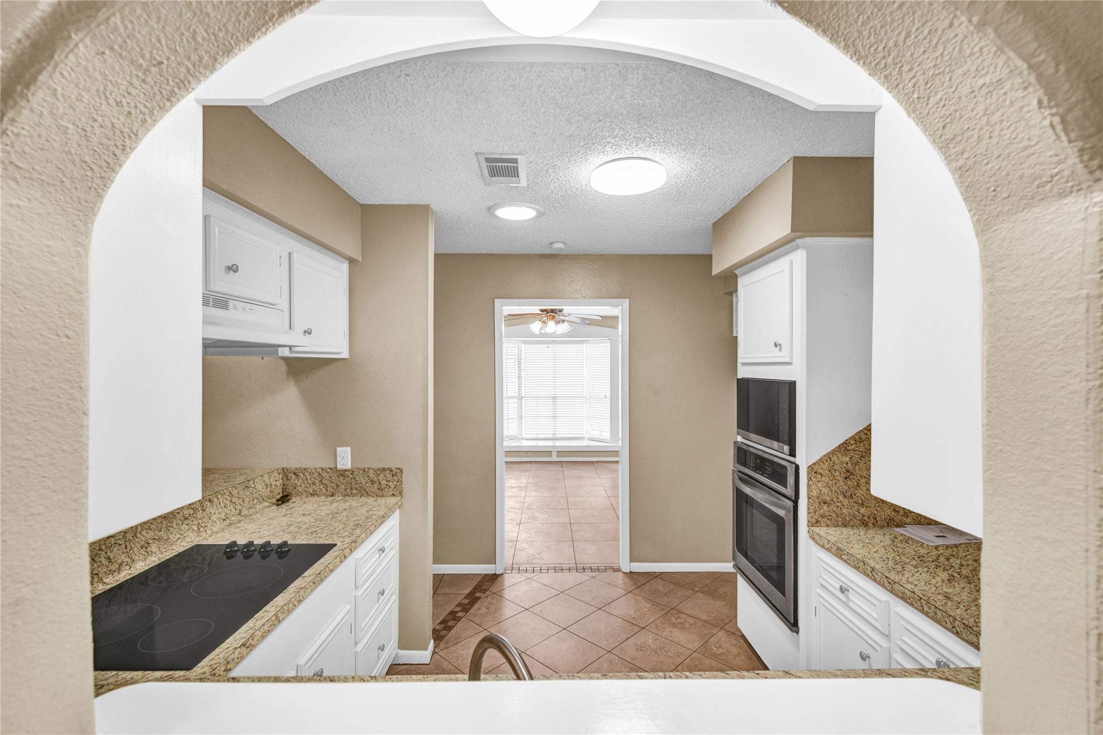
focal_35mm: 15
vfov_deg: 77.3
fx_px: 459
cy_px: 368
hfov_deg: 100.4
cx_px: 552
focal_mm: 10
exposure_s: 1/8
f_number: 7.1
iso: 100
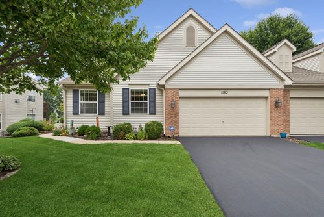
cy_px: 108
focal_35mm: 18
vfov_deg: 67.5
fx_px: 162
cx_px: 162
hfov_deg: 90.0
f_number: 8
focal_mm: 18
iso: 200
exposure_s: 1/250
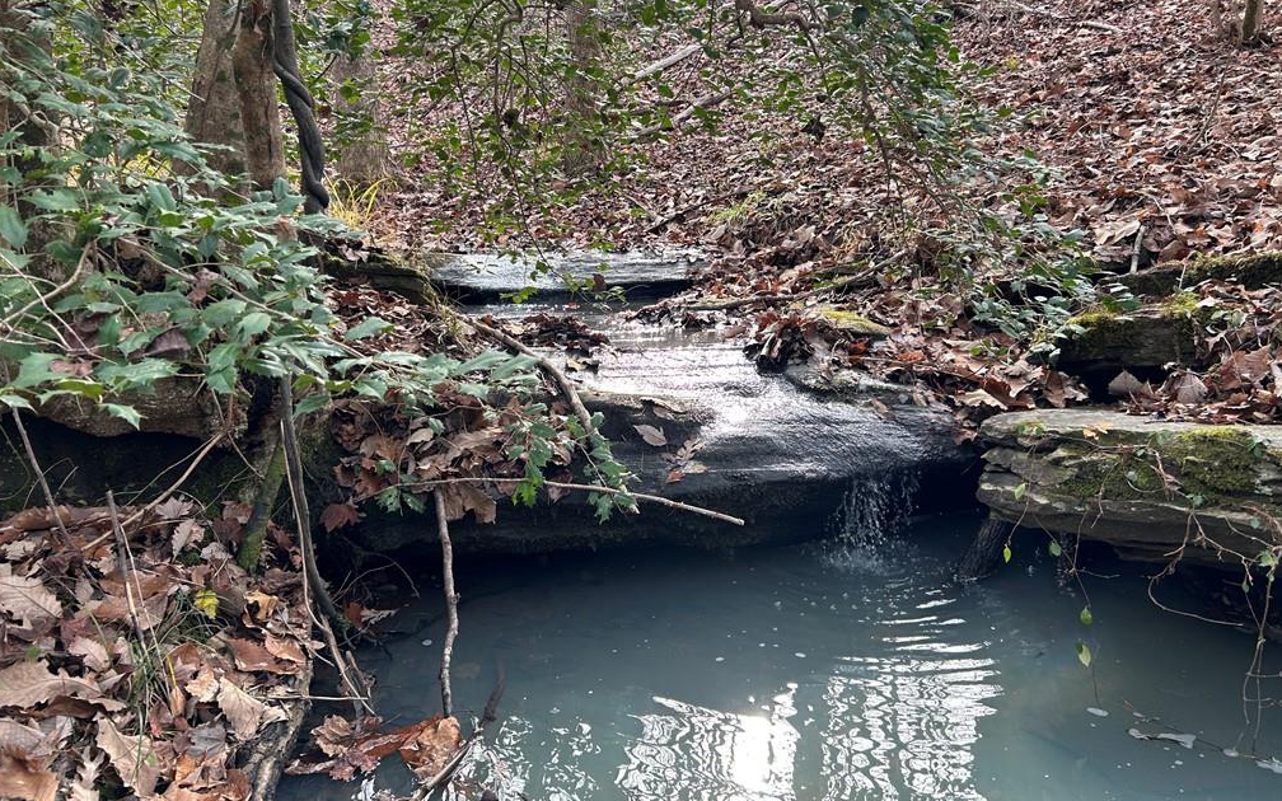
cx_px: 635
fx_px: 978
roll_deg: +1.4
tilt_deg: -6.3
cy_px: 323
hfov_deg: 66.5
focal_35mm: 28
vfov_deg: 44.3
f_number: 1.5
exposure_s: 1/121
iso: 40
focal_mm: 5.7
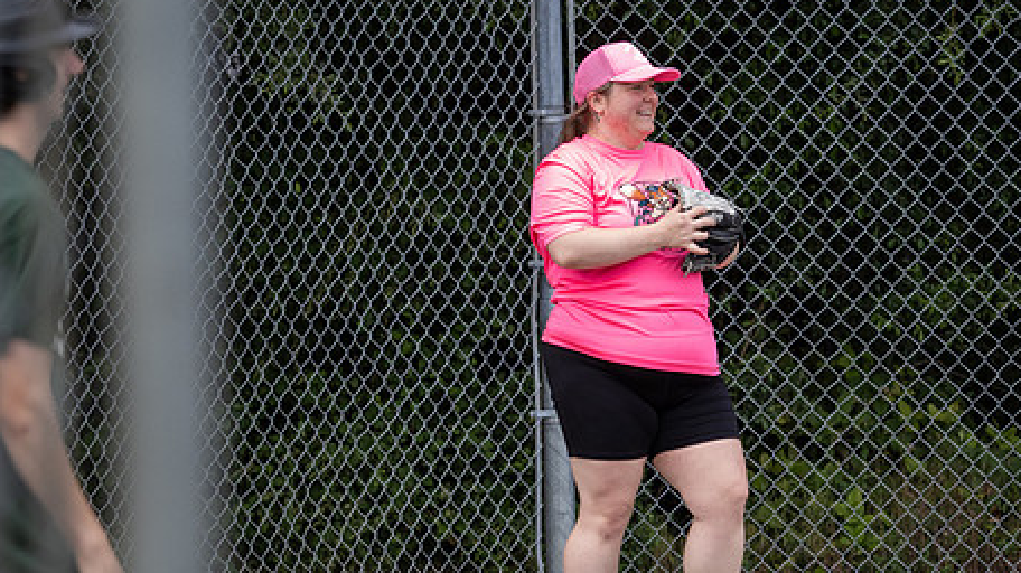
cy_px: 346
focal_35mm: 416
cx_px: 607
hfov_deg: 5.2
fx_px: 11257
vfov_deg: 2.9
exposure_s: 1/1600
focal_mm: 150
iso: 640
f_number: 2.8
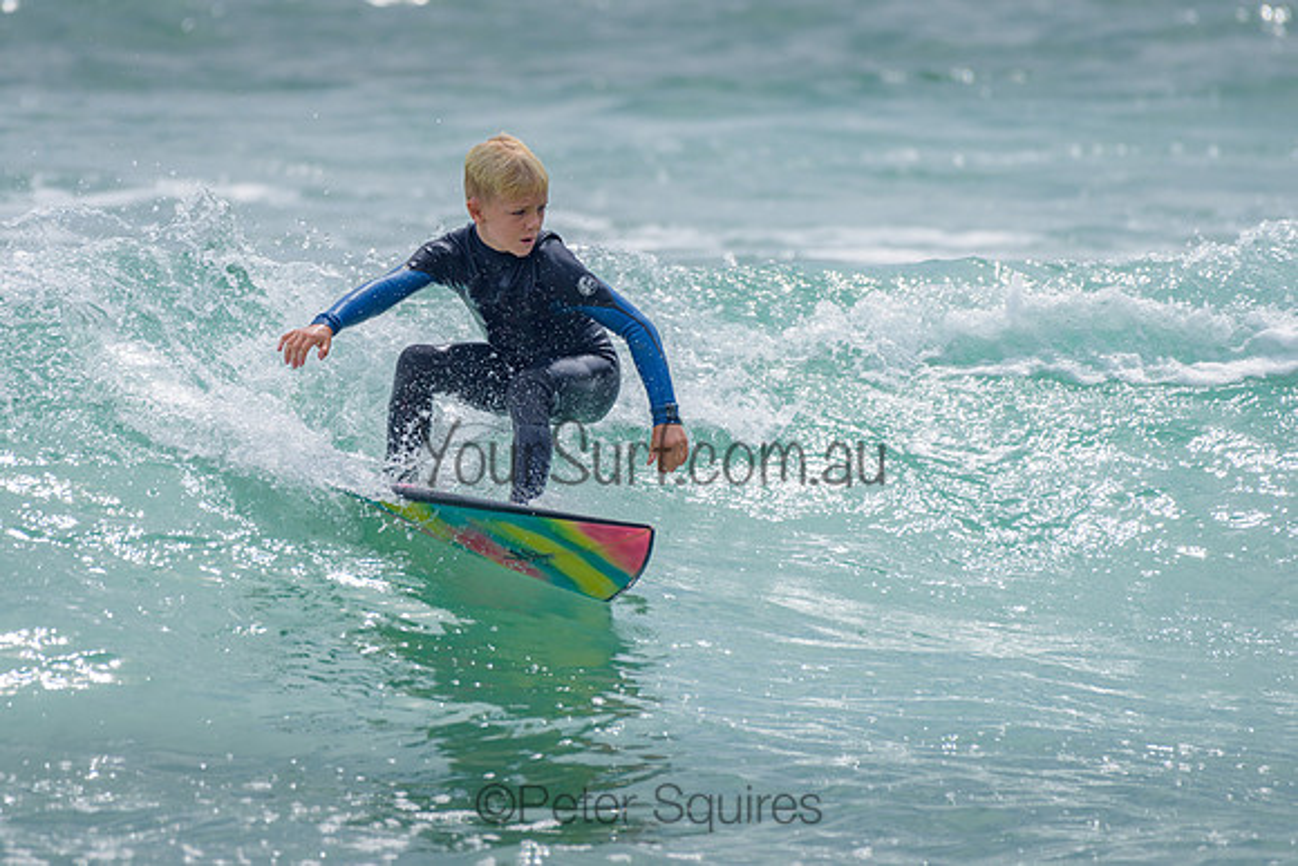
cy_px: 336
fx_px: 22091
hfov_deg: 3.4
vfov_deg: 2.2
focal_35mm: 613
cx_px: 503
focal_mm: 500
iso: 125
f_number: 5.6
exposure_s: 1/2000
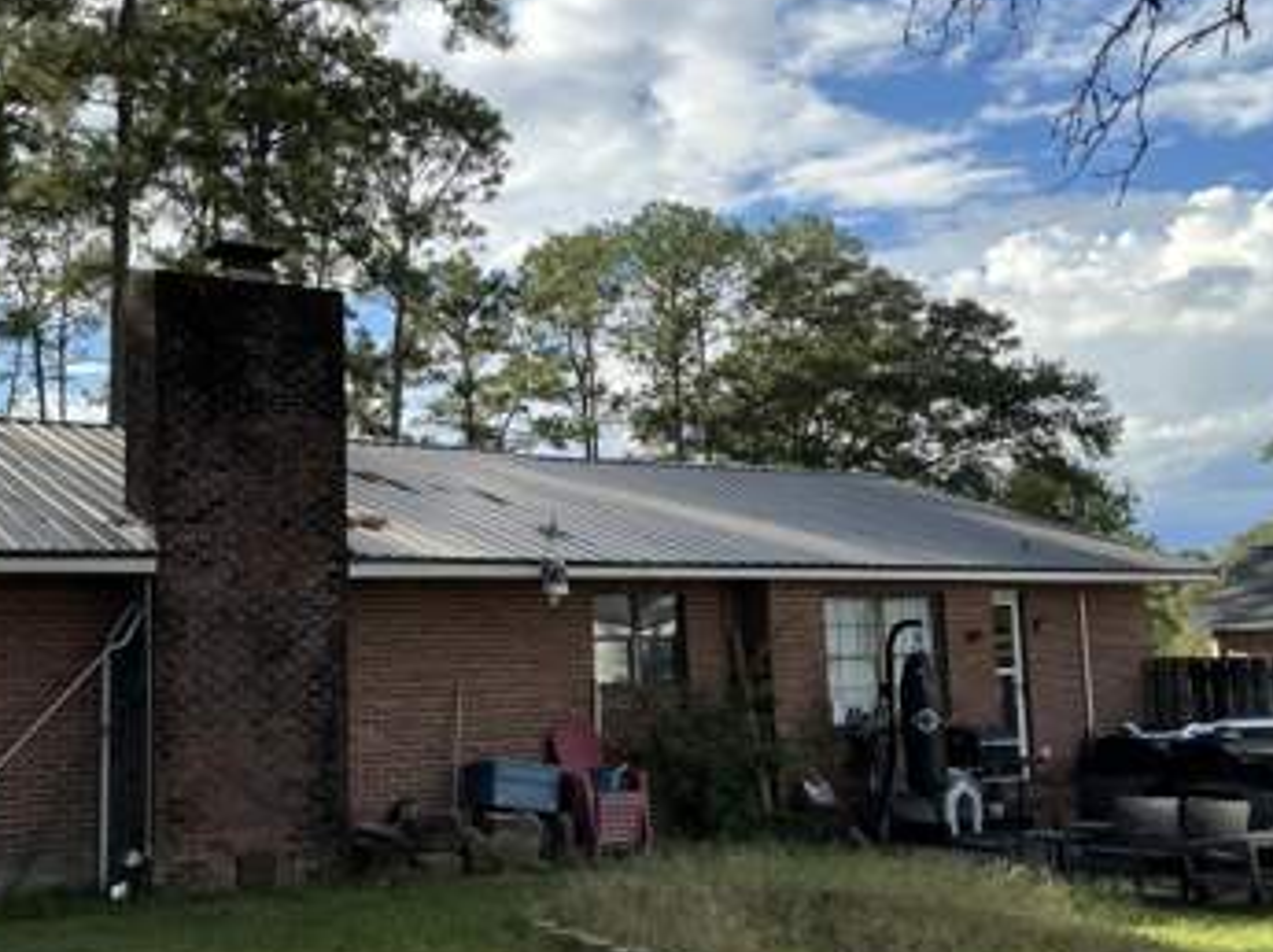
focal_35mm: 39
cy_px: 485
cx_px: 421
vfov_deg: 36.8
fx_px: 1433
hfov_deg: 47.1
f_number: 1.8
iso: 25
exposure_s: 1/1195
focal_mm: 3
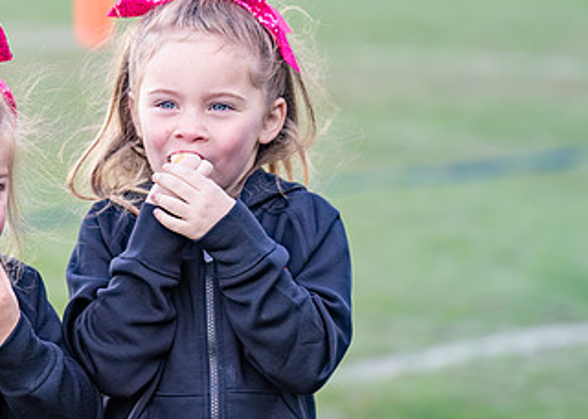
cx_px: 87
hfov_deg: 10.1
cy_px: 236
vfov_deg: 7.2
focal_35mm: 199
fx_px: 3320
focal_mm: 97
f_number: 2.8
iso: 500
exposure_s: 1/800
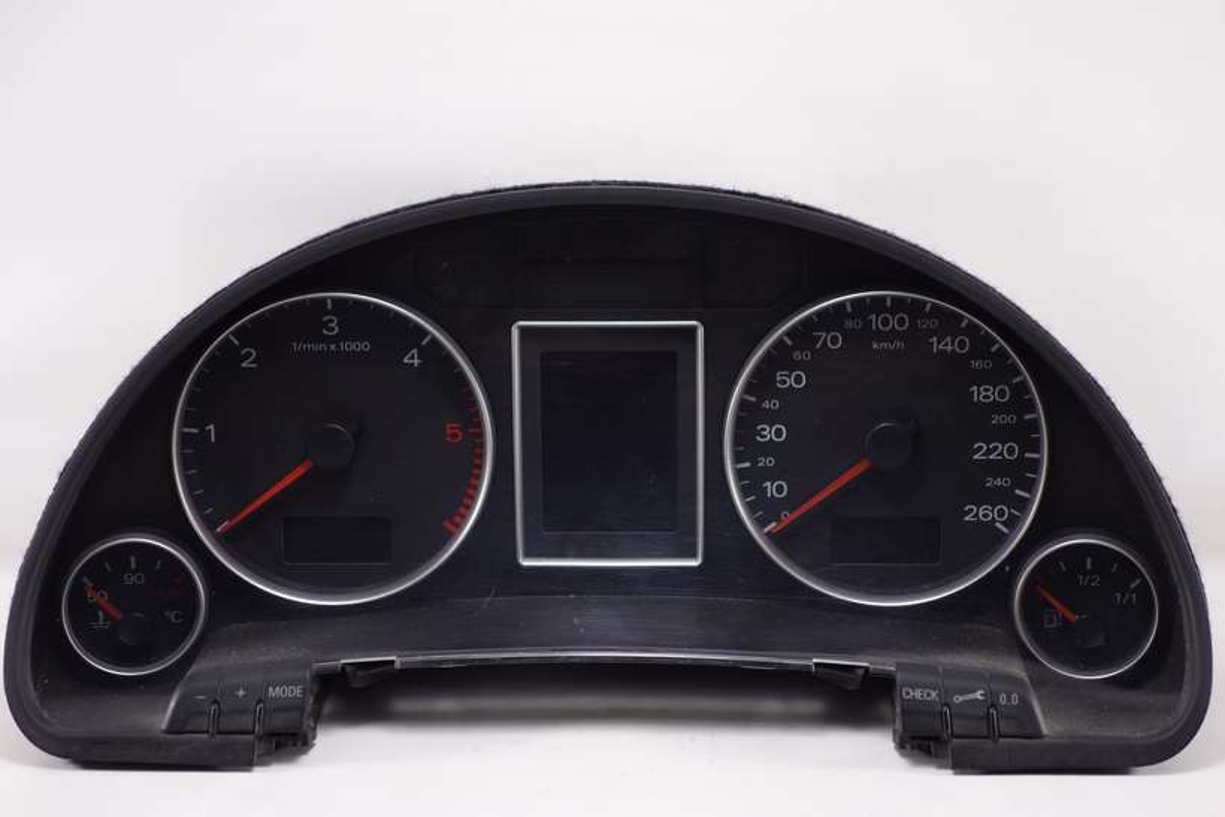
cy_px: 408
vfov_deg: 18.9
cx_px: 612
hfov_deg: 28.1
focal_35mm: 72
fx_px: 2450
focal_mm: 26.89
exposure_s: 1/80
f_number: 4
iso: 400
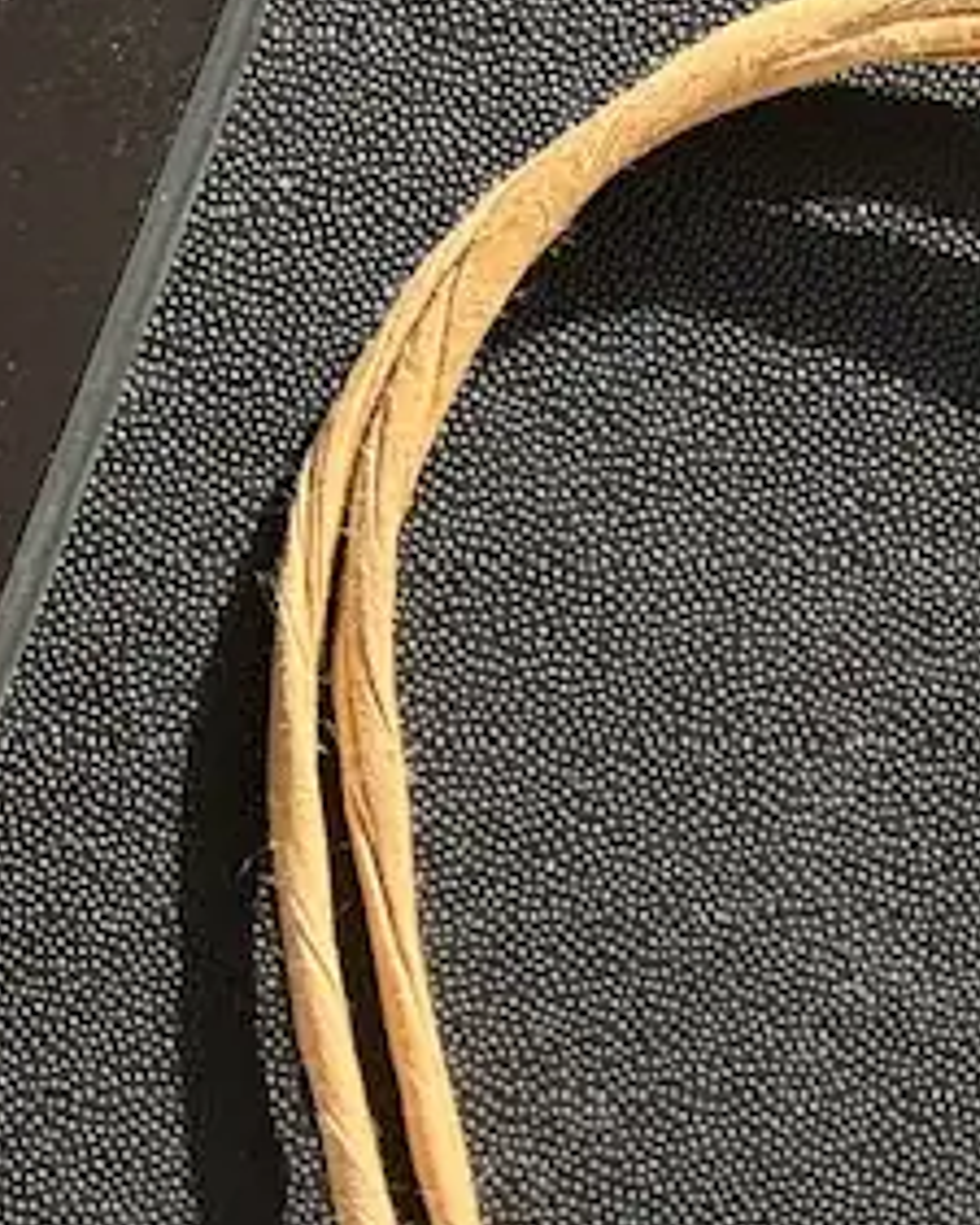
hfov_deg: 4.5
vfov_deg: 5.7
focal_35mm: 342
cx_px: -875
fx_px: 12393
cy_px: 889
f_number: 2.8
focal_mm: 9
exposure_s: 1/264
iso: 25
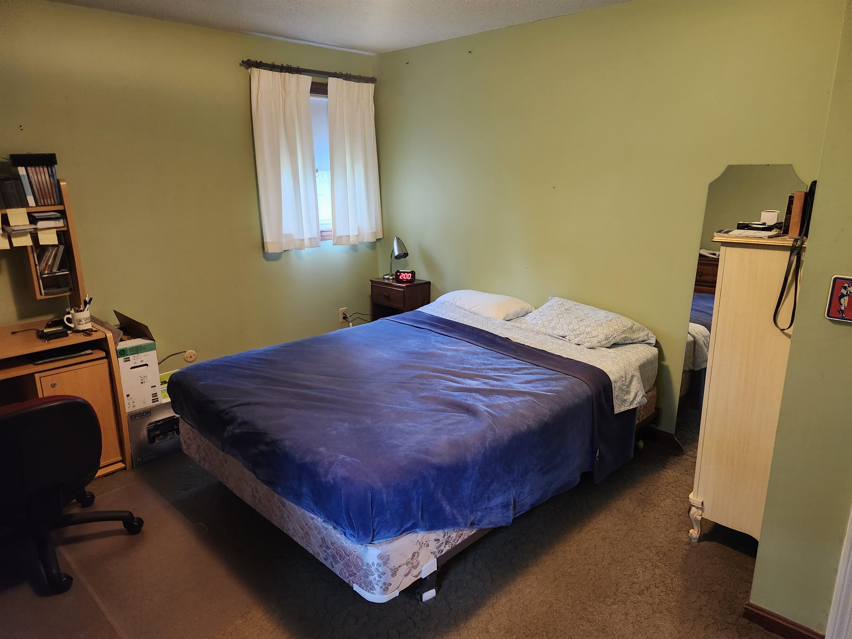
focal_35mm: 23
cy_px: 320
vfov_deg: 58.9
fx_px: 566
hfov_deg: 73.9
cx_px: 426
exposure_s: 1/40
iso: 640
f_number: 1.8
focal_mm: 5.4
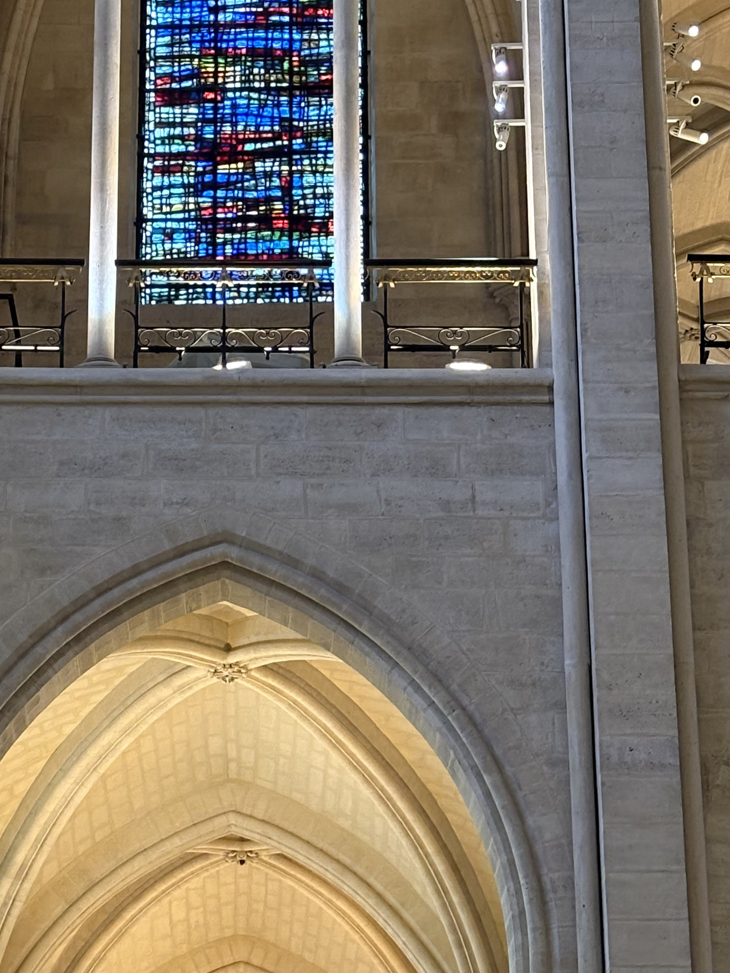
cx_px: 281
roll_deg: -0.5
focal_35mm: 104
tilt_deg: +22.3
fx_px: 2924
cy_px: 524
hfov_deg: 14.2
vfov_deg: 18.9
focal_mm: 5.96
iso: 320
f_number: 1.6
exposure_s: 1/38
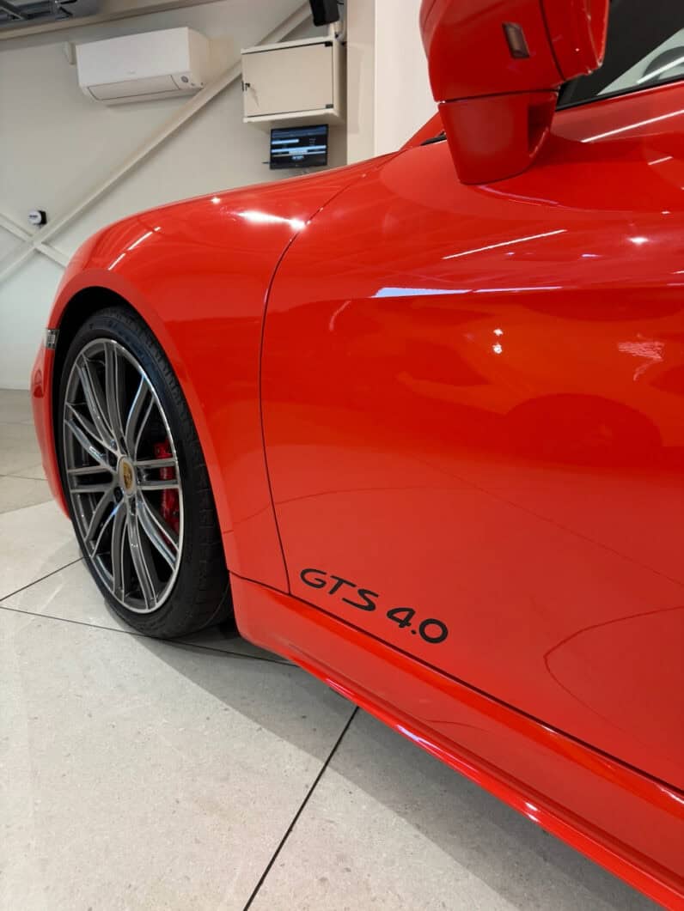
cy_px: 456
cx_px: 342
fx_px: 632
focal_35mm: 24
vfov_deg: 71.6
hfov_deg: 56.8
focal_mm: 6.8
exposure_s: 1/50
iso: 125
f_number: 1.8
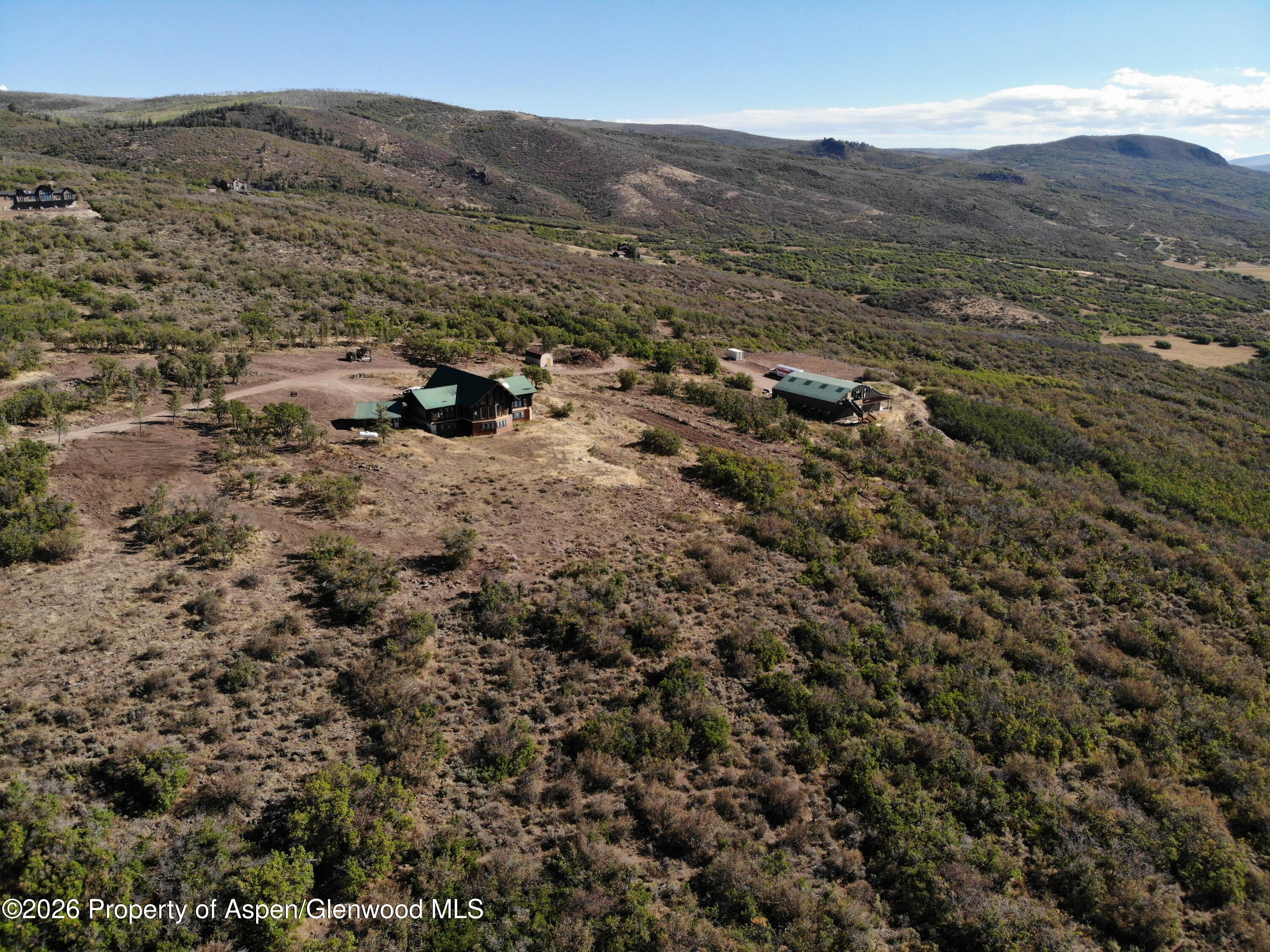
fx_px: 880
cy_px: 476
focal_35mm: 24
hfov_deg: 71.6
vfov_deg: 56.8
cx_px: 635
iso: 116
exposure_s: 1/100
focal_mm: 4.5
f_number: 2.8
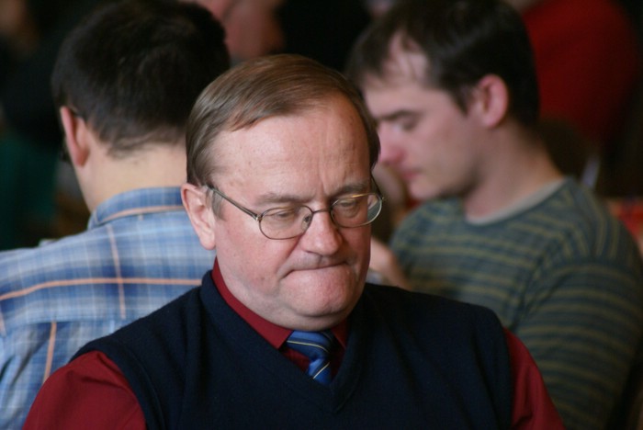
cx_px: 322
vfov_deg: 3.1
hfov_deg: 4.6
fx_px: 8044
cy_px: 215
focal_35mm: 450
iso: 400
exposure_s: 1/25
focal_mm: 300
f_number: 5.6
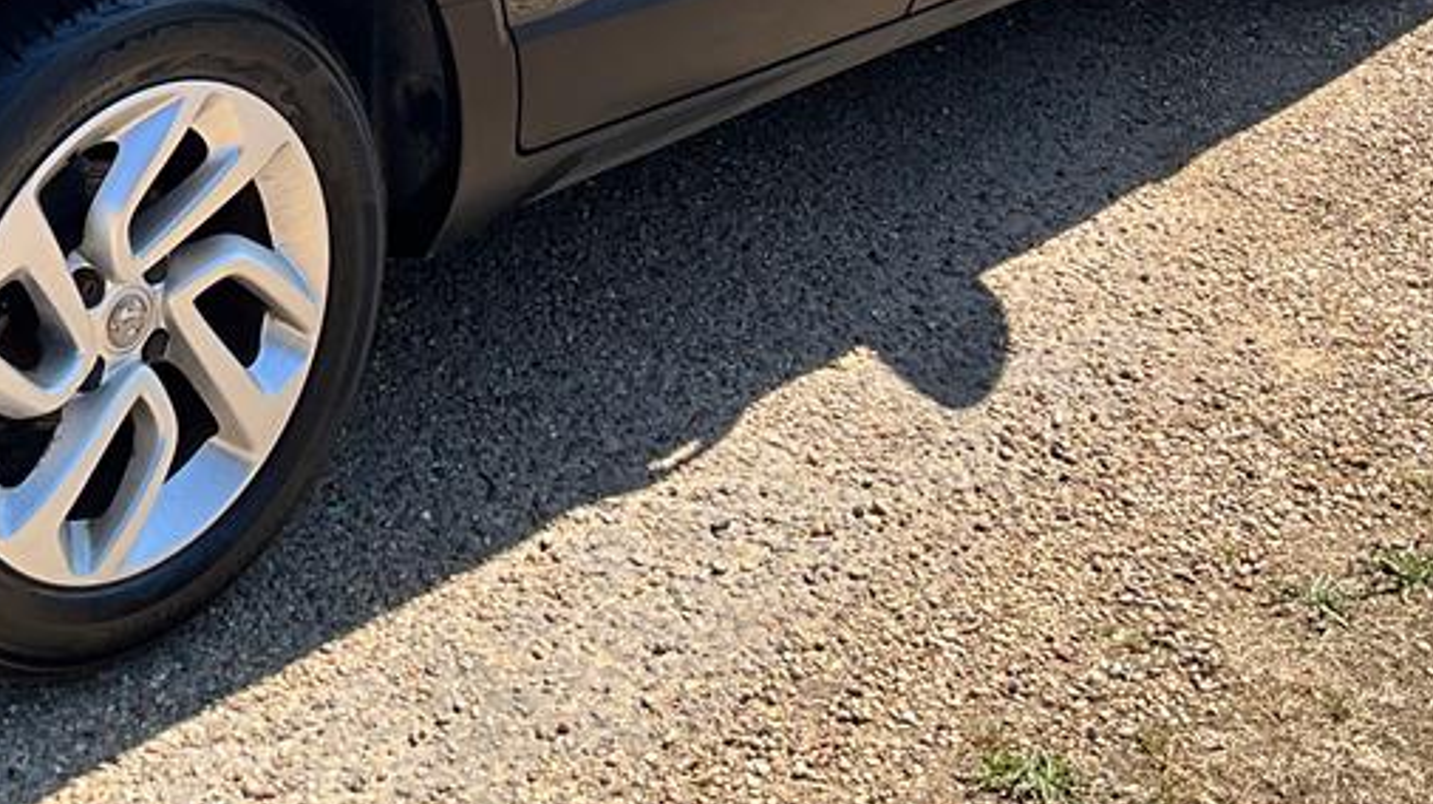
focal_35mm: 75
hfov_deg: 27.6
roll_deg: -0.4
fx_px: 2848
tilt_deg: -18.0
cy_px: -326
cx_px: 261
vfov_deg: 15.1
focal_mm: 3
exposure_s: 1/613
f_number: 1.8
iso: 25
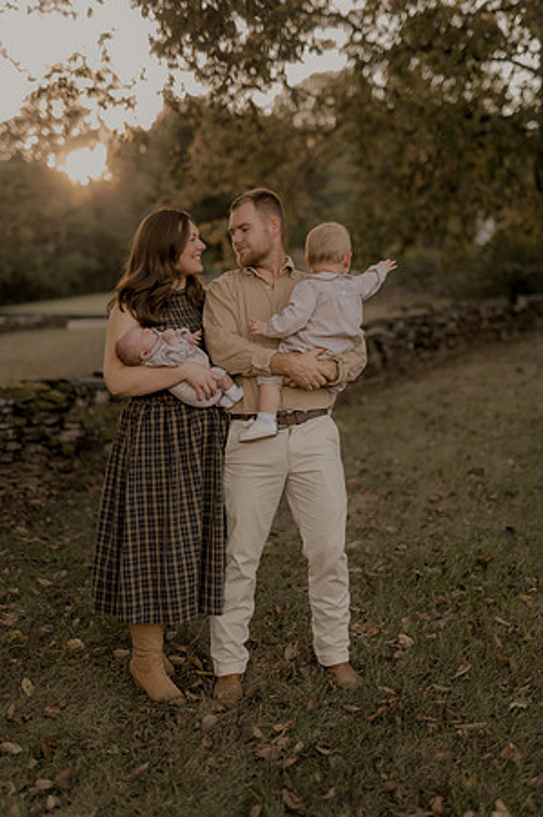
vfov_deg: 39.6
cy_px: 408
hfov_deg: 26.9
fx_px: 1134
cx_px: 272
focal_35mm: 50
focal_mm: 50
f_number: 1.8
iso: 160
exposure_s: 1/400
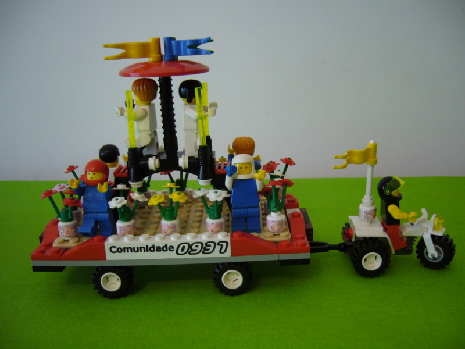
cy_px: 174
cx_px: 232
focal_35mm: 35
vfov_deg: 40.7
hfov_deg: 52.6
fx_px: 470
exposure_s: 1/15
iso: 200
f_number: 2.8
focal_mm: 5.8
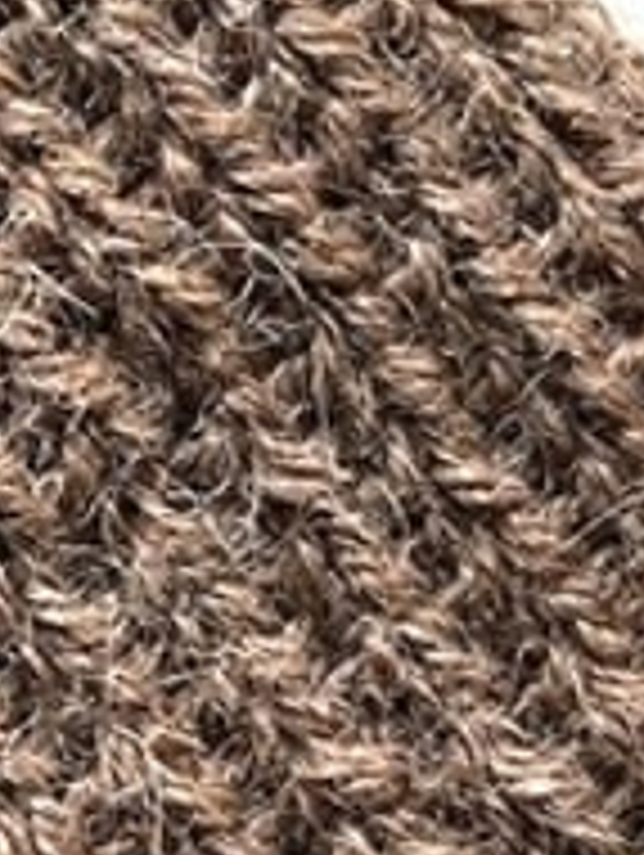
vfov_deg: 11.3
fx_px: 4059
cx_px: -167
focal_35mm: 164
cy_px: 1472
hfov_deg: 8.9
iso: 125
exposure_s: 1/70
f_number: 1.6
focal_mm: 4.2
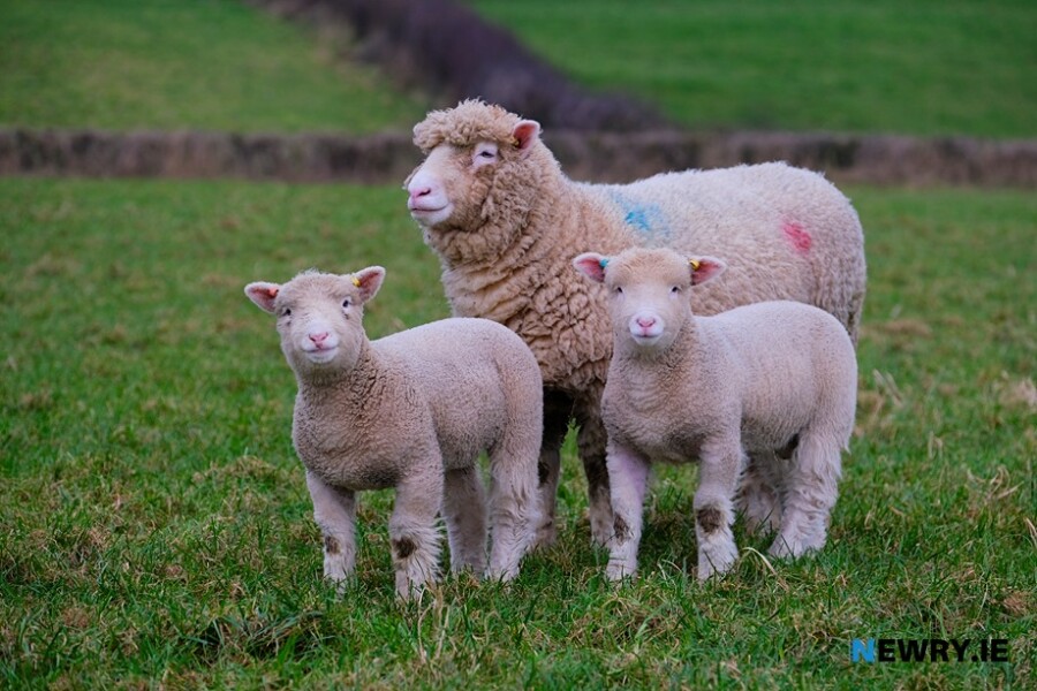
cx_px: 518
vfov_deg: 8.6
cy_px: 346
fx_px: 4580
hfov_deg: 12.9
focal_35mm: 159
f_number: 4
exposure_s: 1/170
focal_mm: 106
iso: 400
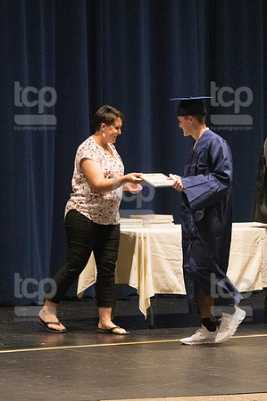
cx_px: 134
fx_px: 2252
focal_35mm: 202
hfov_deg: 6.8
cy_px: 200
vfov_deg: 10.2
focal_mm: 135
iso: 8000
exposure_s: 1/250
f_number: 4.5
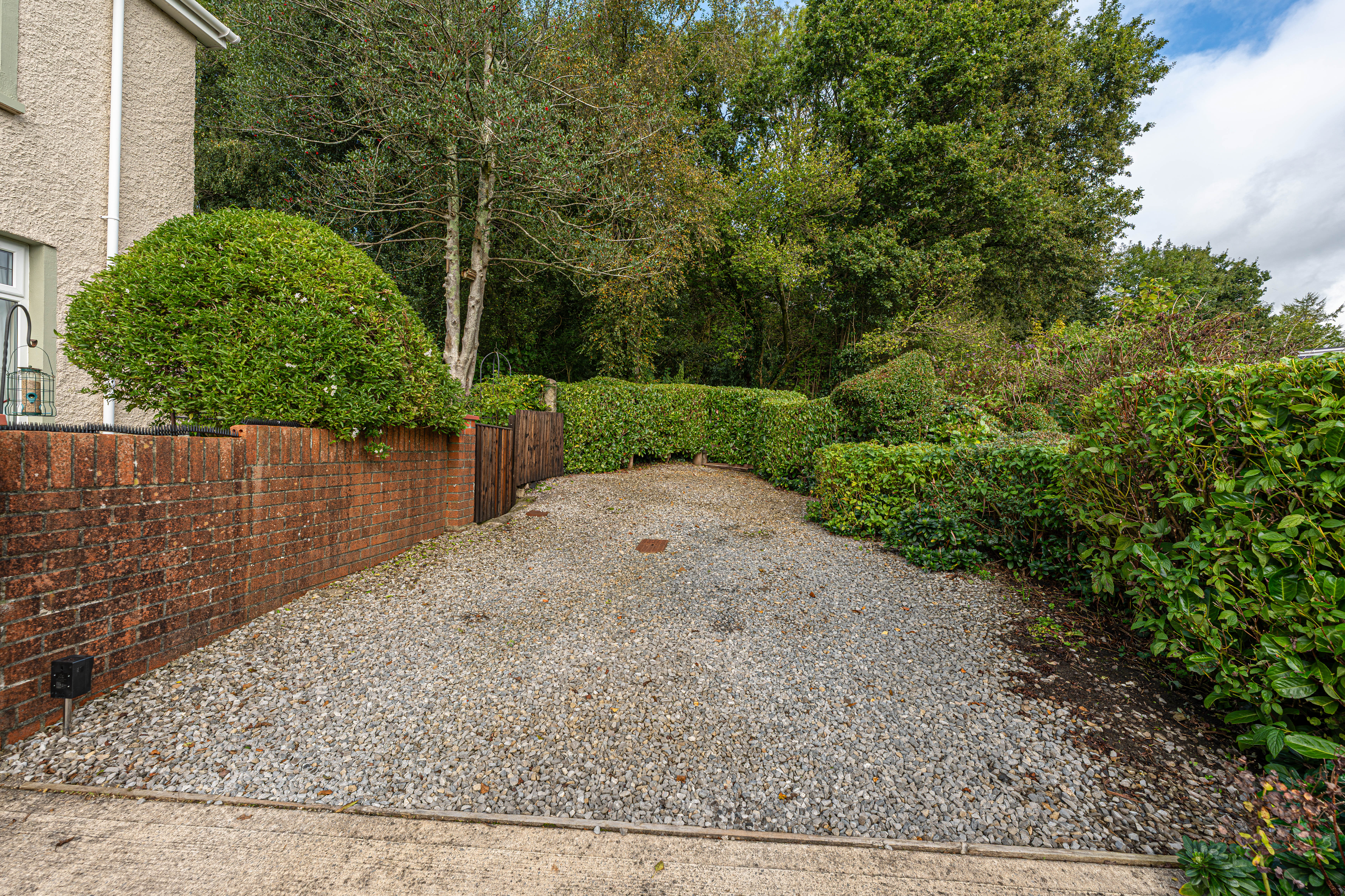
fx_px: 523
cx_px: 672
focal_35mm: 14
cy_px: 448
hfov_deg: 104.3
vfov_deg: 81.2
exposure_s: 1/100
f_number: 6.3
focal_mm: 14
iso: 100
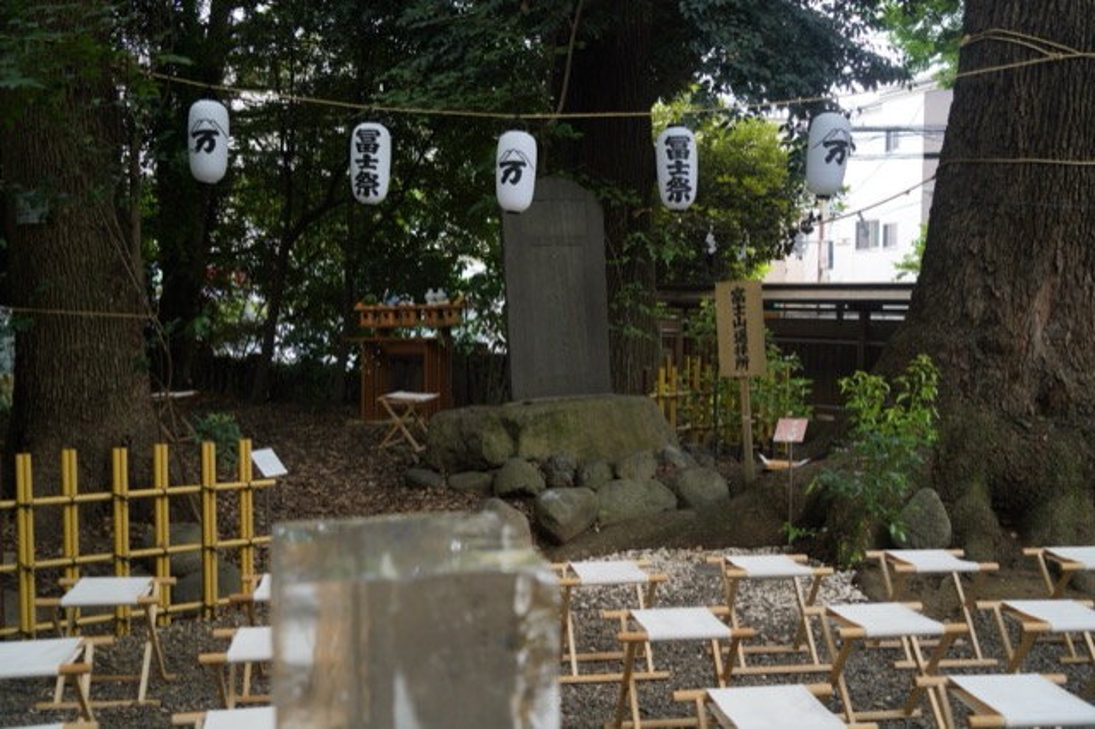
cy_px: 364
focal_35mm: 39
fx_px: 1186
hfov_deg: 49.6
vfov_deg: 34.2
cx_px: 548
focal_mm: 39
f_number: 4
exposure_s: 1/100
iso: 125
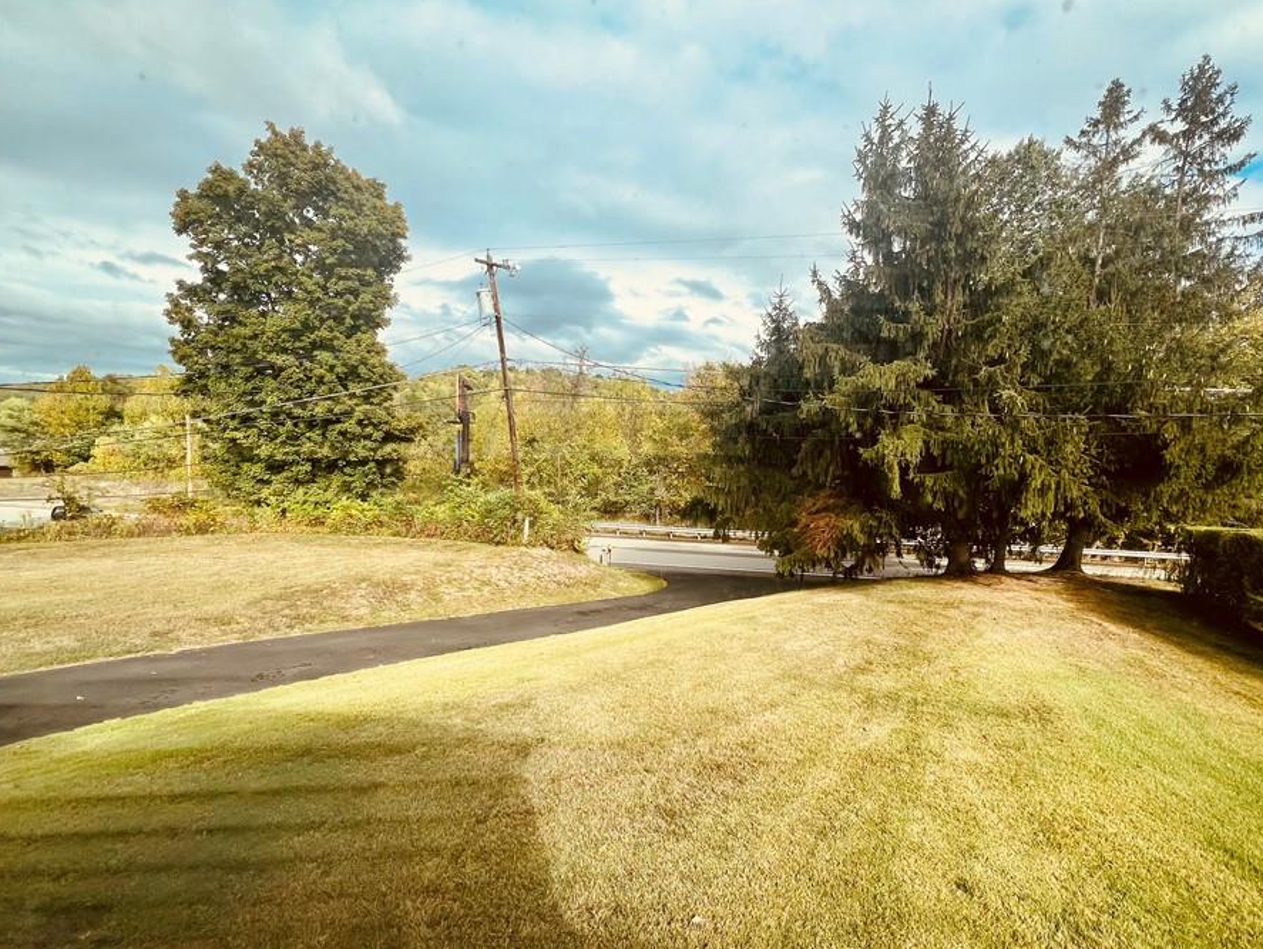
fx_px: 548
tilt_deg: -5.1
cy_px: 486
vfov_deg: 81.8
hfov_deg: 98.0
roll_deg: -2.4
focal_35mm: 15
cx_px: 669
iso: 32
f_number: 1.8
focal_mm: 1.57
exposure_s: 1/664
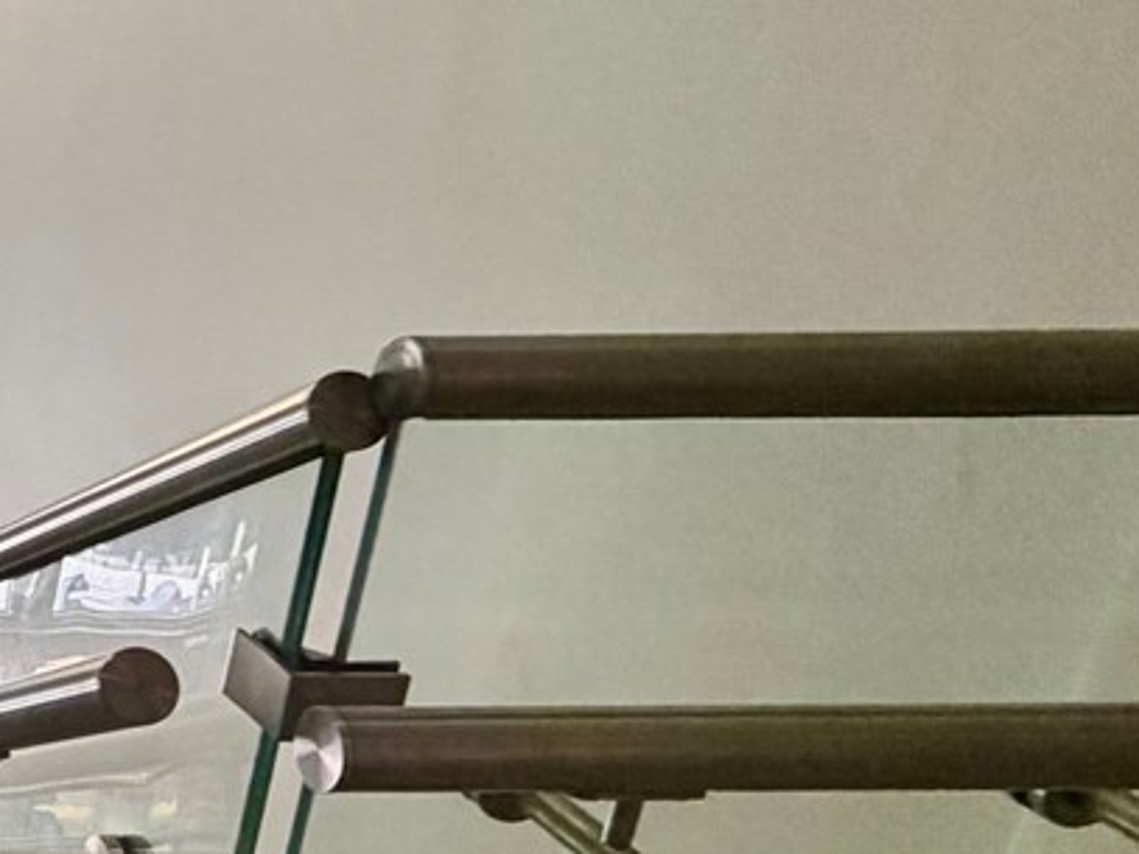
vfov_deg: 26.4
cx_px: -770
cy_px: 560
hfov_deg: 23.5
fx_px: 1809
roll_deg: +1.7
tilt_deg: -21.3
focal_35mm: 55
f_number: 2.2
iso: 320
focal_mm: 2.22
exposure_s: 1/120
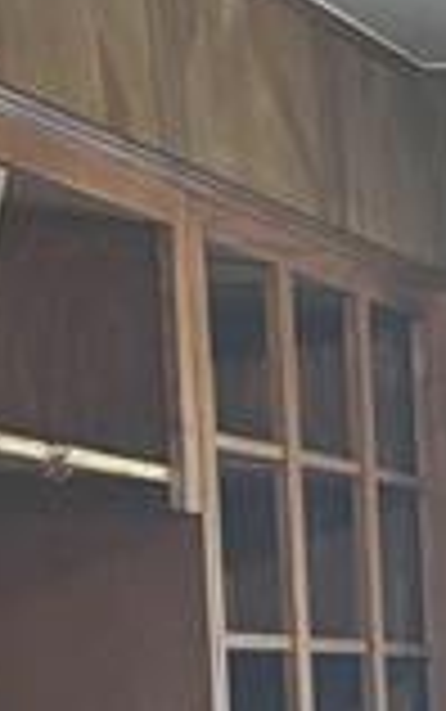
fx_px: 3475
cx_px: 1622
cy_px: 1197
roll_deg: +0.4
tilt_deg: -8.1
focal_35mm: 179
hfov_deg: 6.3
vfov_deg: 11.1
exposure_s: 1/40
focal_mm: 5.96
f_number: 1.6
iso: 500
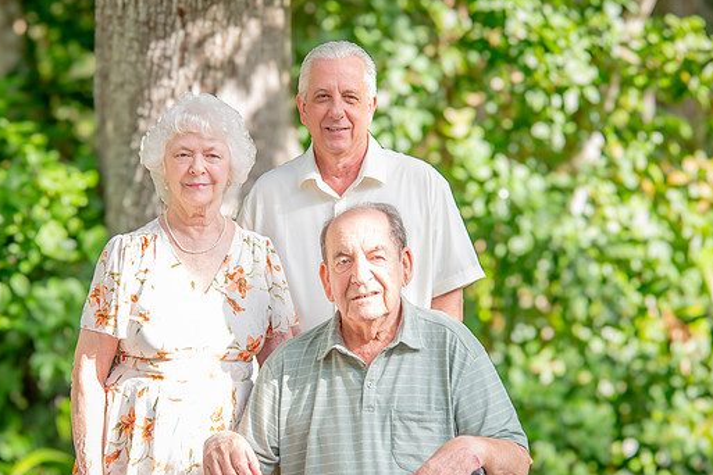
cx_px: 315
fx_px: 1624
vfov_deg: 16.7
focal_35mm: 82
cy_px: 256
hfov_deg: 24.7
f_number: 4
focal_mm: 70
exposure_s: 1/125
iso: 200
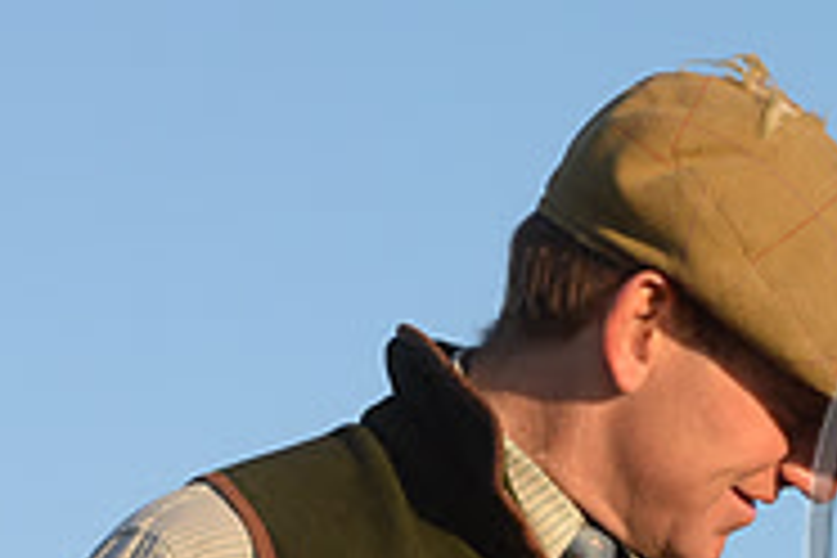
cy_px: 504
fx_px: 8114
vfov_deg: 3.9
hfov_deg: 5.8
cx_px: 1220
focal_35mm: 349
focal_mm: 112
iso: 1250
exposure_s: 1/1000
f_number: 10
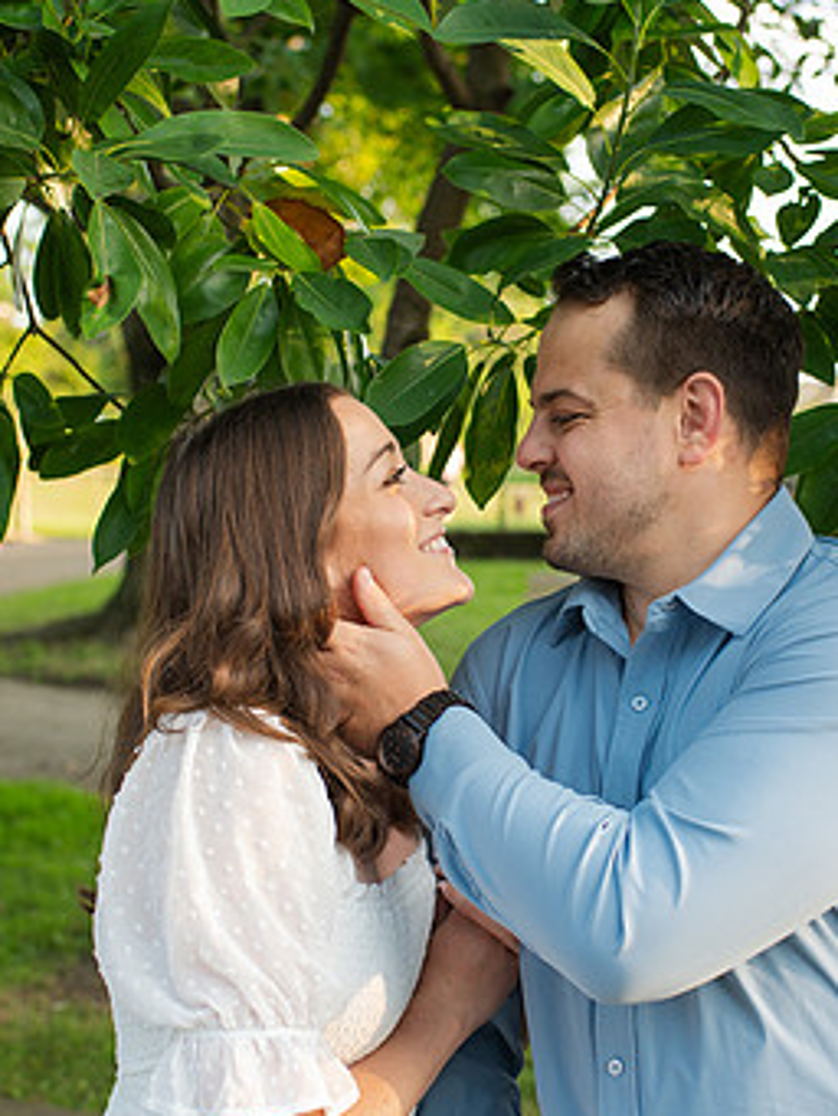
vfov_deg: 32.7
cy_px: 562
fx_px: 1903
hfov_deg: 24.8
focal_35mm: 59
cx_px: 458
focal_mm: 35
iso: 320
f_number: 3.2
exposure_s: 1/320
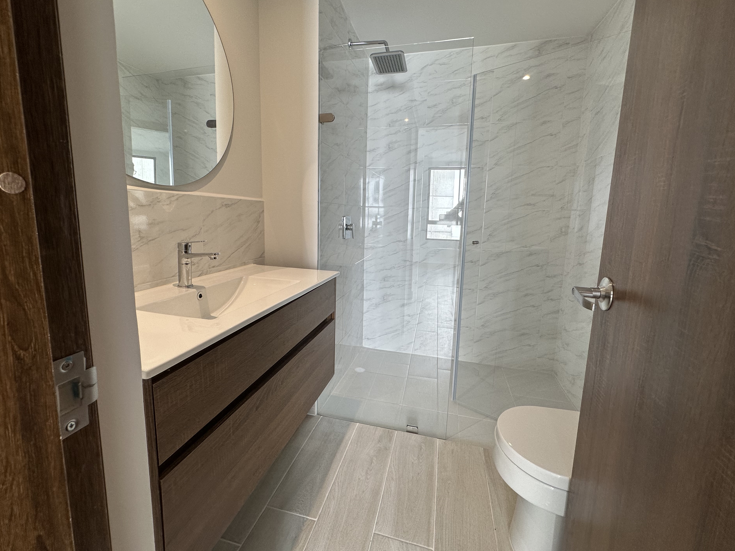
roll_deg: -1.0
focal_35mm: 15
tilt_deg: -8.0
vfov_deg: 81.7
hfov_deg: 98.2
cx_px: 359
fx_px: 318
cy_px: 259
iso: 100
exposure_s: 1/120
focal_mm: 2.22
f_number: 2.2
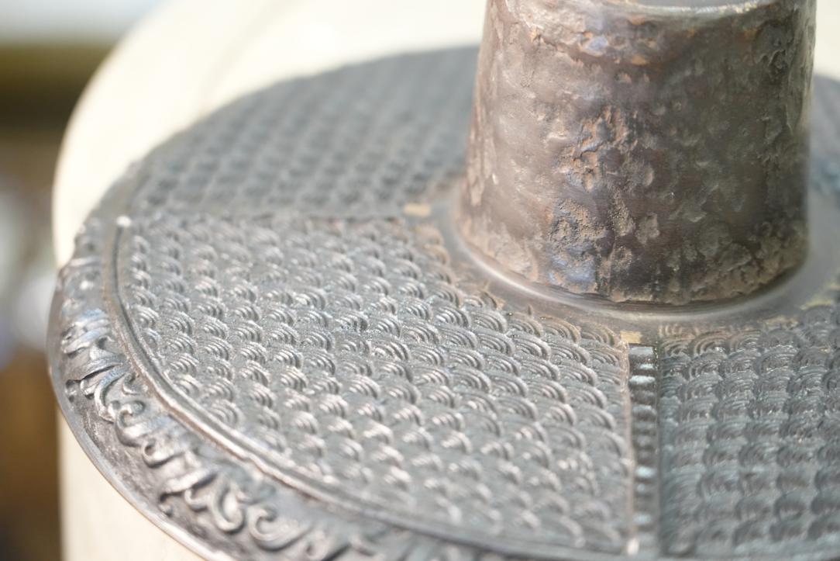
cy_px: 280
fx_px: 2450
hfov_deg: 19.5
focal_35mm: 105
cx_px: 420
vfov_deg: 13.0
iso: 5000
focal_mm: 105
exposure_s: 1/125
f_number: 4
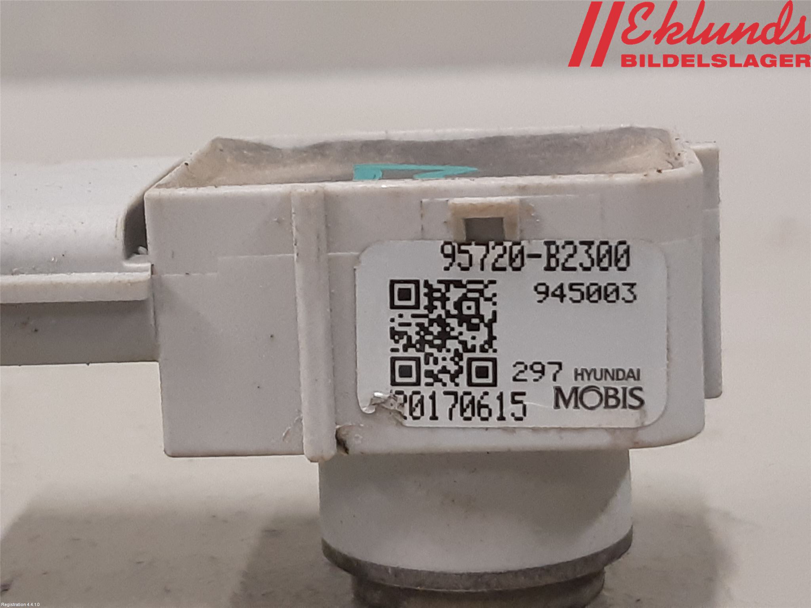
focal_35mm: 26
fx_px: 609
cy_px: 304
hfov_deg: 67.3
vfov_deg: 53.1
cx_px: 406
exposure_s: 1/50
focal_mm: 3.93
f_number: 1.7
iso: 200
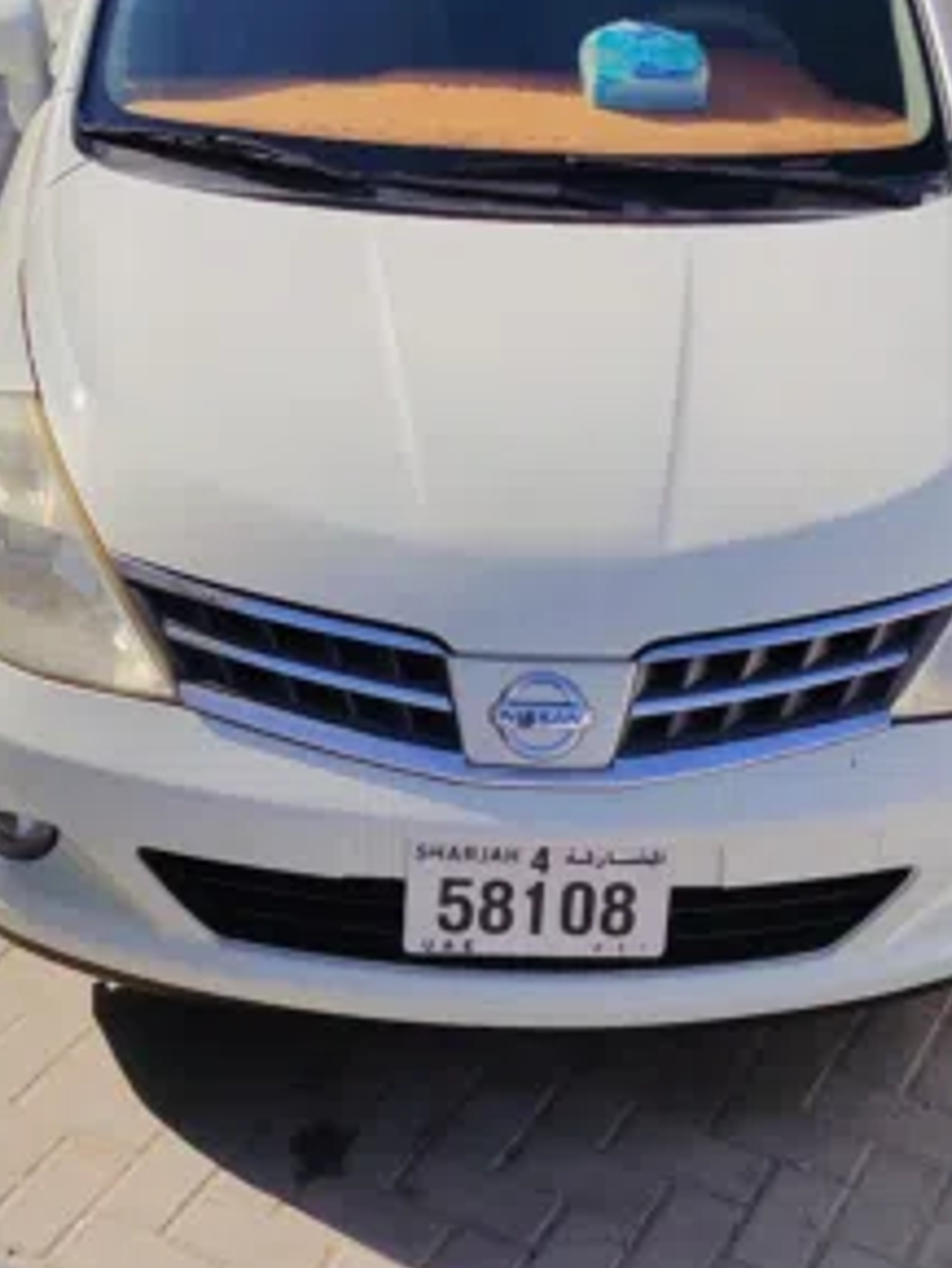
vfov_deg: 29.6
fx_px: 2382
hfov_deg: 22.6
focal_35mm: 65
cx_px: 526
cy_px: 417
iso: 100
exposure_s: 1/1541
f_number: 4
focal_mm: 5.25
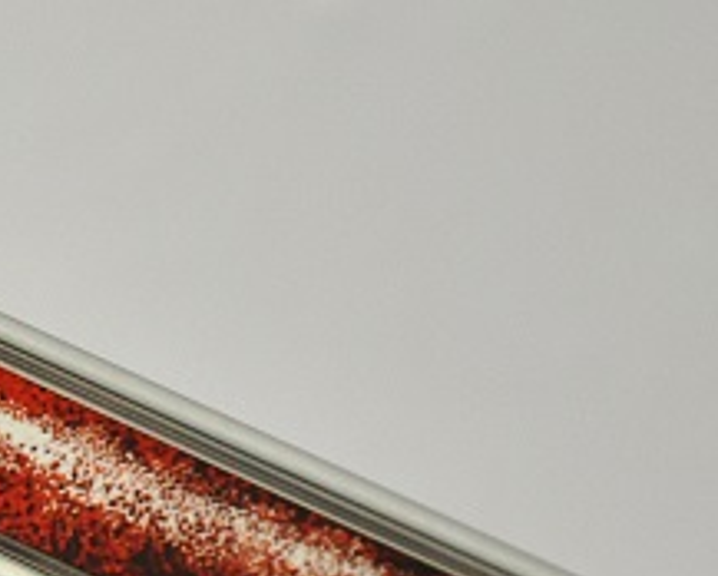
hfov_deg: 4.3
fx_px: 9444
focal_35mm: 444
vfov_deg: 3.5
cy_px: 410
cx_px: -453
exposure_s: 1/60
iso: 800
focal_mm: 80
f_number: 5.3
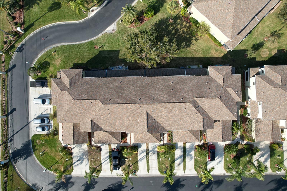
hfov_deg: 78.6
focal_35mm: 22
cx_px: 144
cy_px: 96
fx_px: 175
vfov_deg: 57.2
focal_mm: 8.38
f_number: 2.8
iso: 110
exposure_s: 1/320
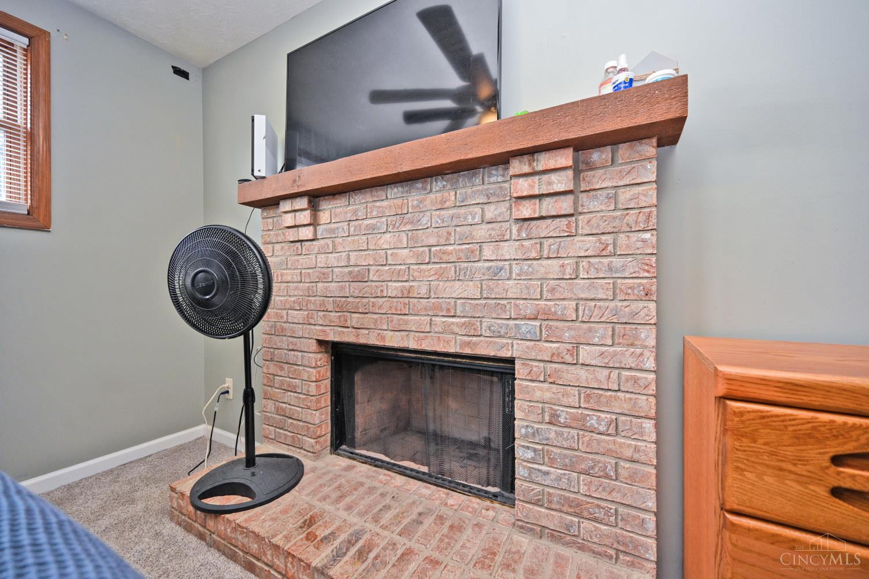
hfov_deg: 104.3
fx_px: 338
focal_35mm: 14
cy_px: 290
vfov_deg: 81.2
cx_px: 434
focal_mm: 14
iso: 400
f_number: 4
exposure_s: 1/60
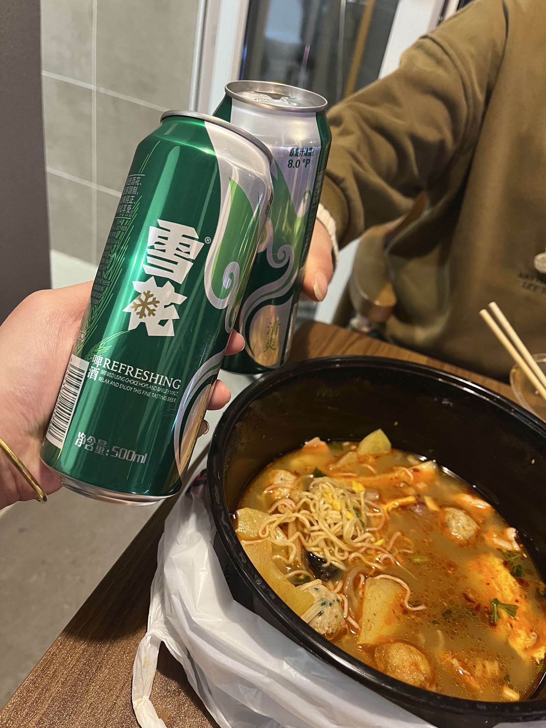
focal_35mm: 26
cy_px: 364
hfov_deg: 53.1
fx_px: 547
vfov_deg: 67.3
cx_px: 273
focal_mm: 5.1
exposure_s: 1/33
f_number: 1.6
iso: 500
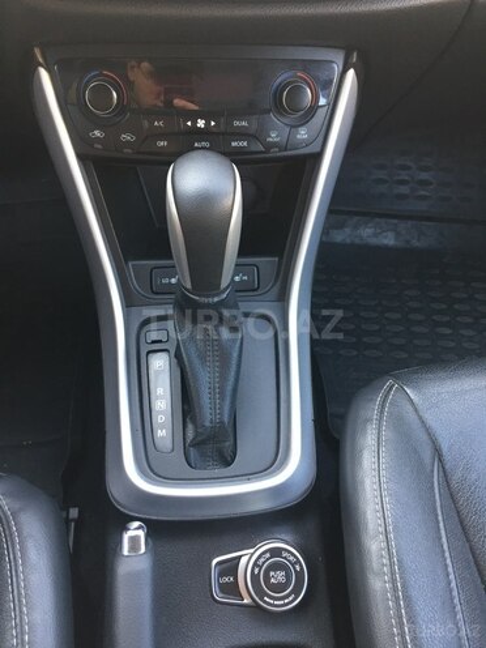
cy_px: 324
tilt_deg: -50.4
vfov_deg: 61.7
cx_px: 243
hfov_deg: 48.2
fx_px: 543
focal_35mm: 29
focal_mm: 4.15
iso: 125
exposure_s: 1/33
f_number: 2.2
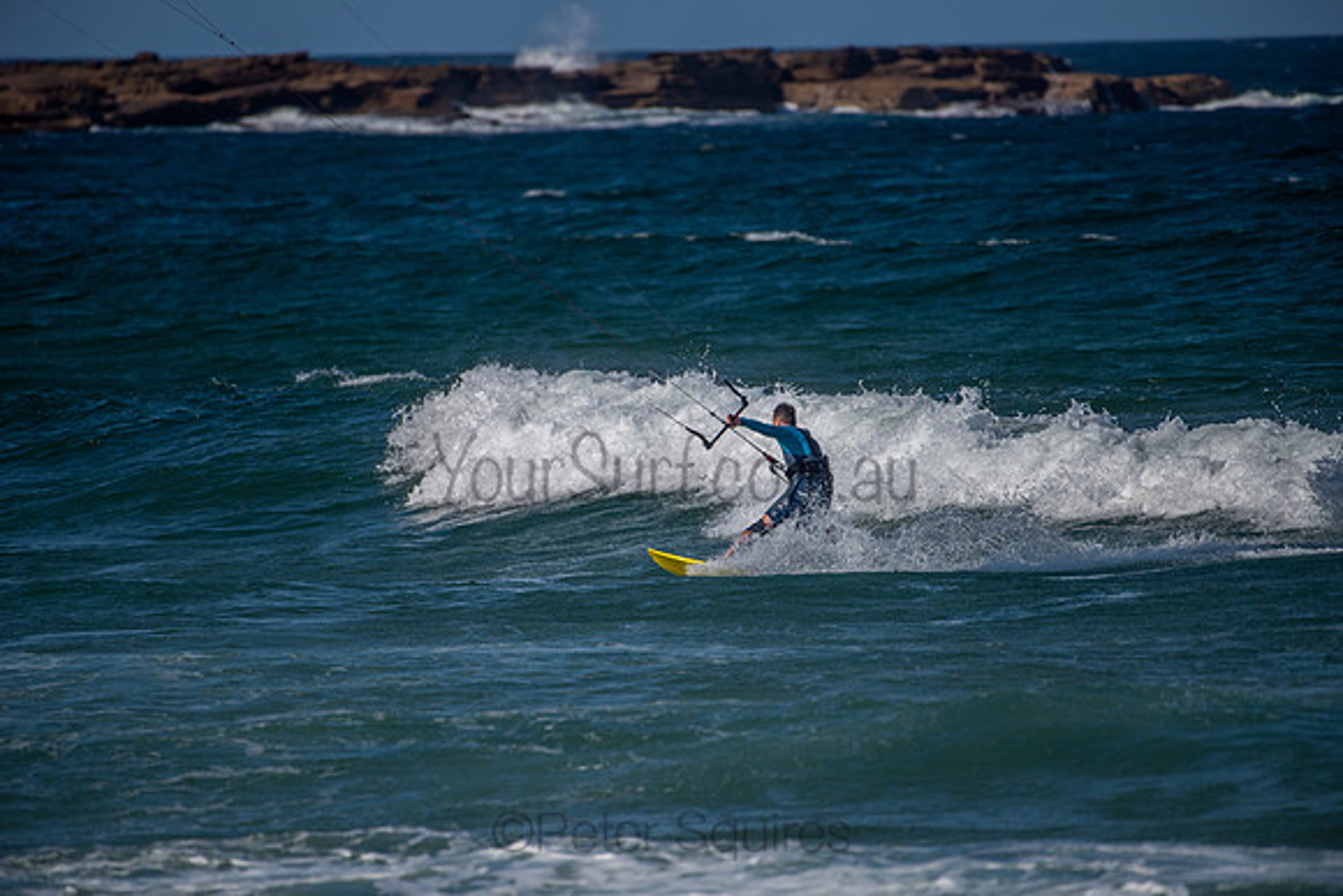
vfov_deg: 2.8
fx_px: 18656
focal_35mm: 500
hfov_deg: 4.1
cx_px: 672
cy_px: 448
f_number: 5.6
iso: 140
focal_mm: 500
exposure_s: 1/2500
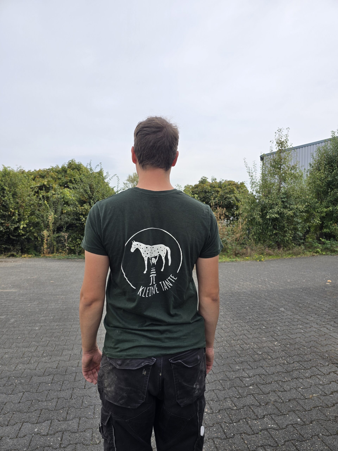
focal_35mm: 23
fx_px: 299
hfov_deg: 58.9
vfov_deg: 73.9
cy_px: 226
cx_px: 169
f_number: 1.7
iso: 12
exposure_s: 1/505
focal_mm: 6.3
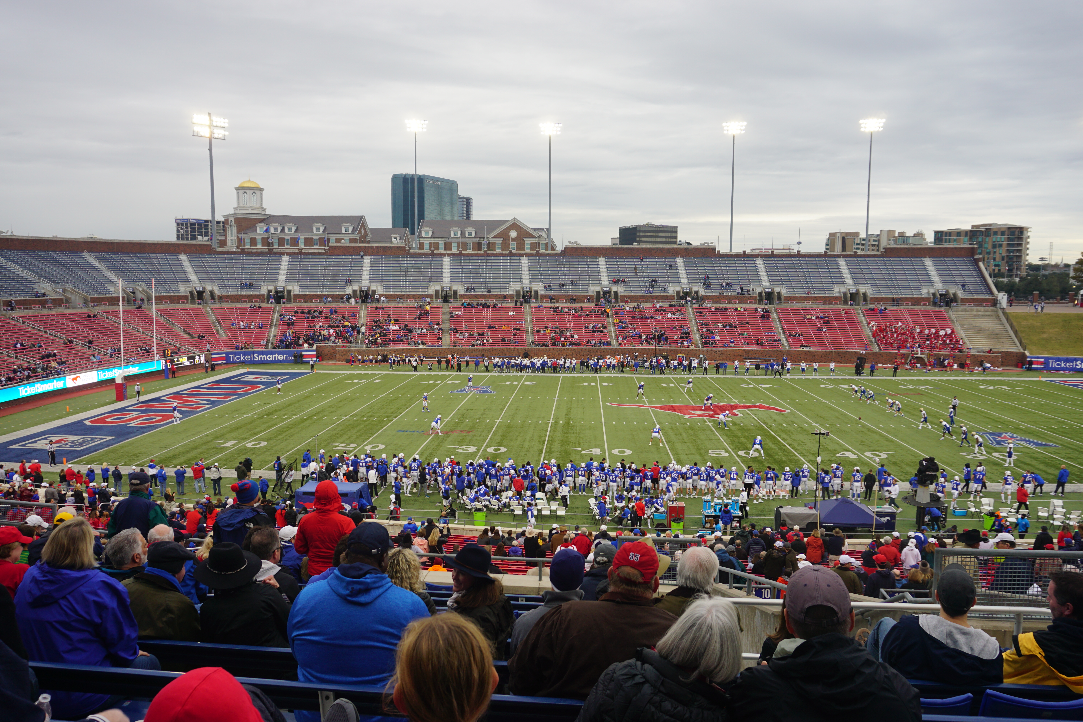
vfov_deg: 50.4
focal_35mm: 26
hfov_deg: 70.4
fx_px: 767
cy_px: 361
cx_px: 542
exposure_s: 1/60
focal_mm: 17
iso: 100
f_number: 5.6
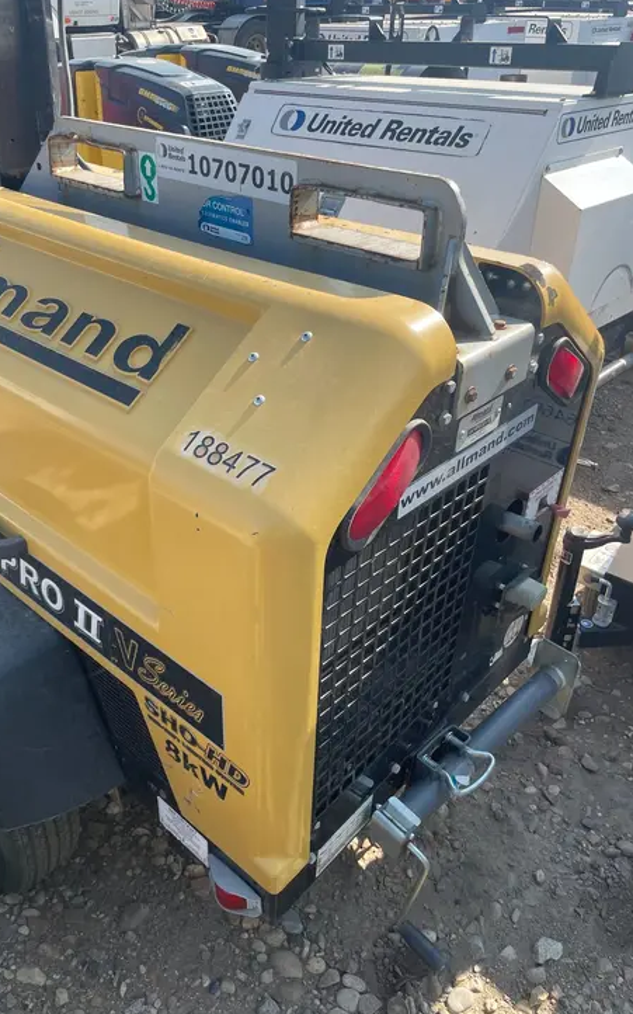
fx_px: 773
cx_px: 264
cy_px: 508
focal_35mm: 28
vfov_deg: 66.5
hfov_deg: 44.4
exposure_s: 1/1125
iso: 32
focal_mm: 4.2
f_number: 1.6
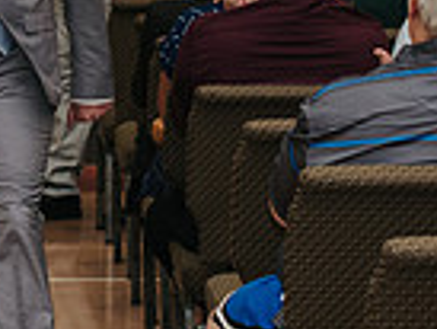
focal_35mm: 312
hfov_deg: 6.3
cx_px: -134
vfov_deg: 4.8
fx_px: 3942
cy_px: -87
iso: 1000
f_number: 3.2
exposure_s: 1/200
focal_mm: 50
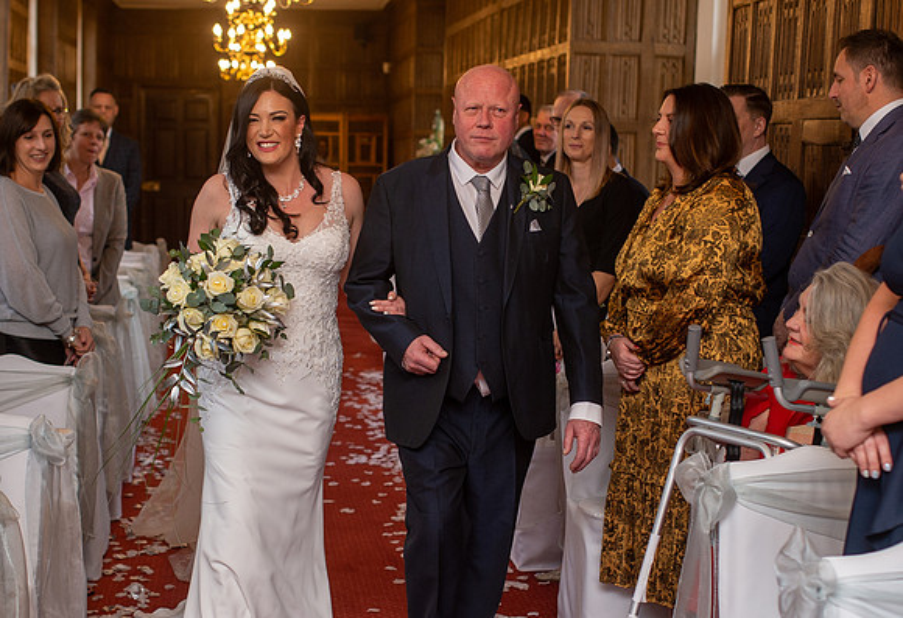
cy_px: 386
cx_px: 436
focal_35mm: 70
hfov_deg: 28.8
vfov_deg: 19.9
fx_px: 1760
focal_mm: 35
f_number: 2.8
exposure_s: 1/125
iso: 200
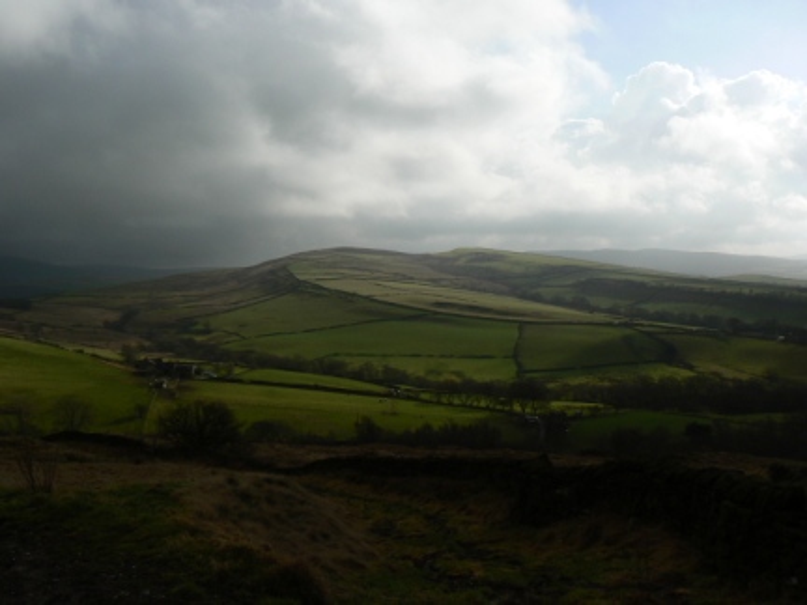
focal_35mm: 36
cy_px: 302
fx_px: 839
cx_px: 404
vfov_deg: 39.7
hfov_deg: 51.4
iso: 80
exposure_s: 1/640
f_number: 8
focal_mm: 6
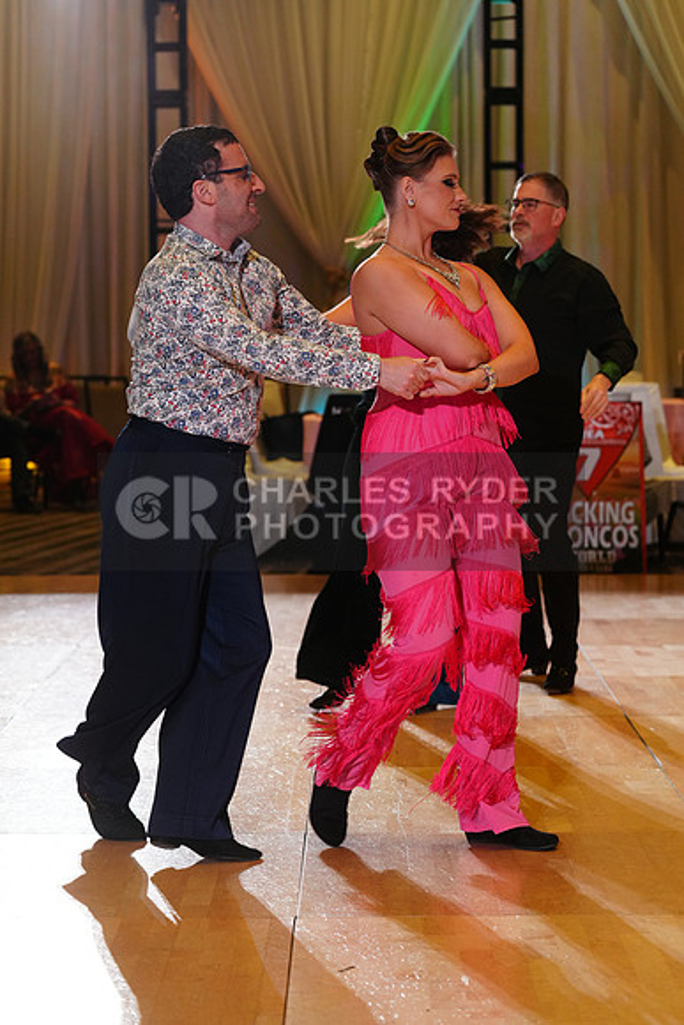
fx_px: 2478
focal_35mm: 87
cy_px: 512
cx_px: 342
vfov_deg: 23.4
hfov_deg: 15.7
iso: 2000
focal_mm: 87
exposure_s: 1/400
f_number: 4
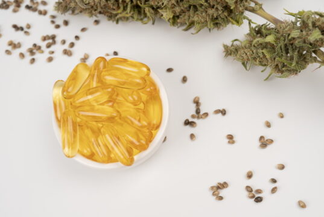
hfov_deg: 39.5
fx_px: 451
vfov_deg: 27.1
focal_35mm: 50
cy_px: 108
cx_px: 162
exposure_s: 1/125
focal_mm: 50
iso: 100
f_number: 7.1
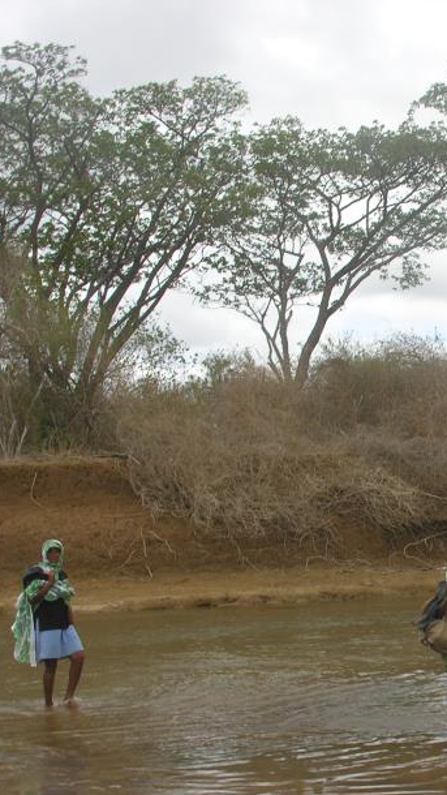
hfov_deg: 18.4
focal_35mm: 64
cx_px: 424
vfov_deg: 32.7
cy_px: 497
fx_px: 1349
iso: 50
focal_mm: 8.9
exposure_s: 1/178
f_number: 5.6
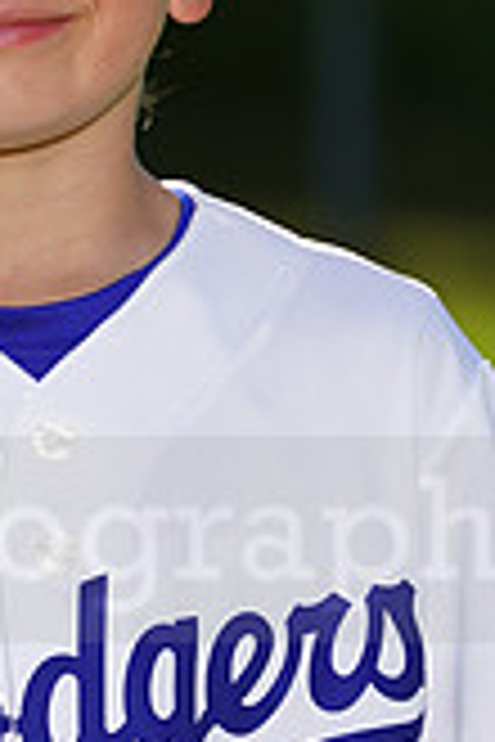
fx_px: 17035
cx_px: -7
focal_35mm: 826
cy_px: 499
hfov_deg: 1.7
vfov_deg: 2.5
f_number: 8
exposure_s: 1/250
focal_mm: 235
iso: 100
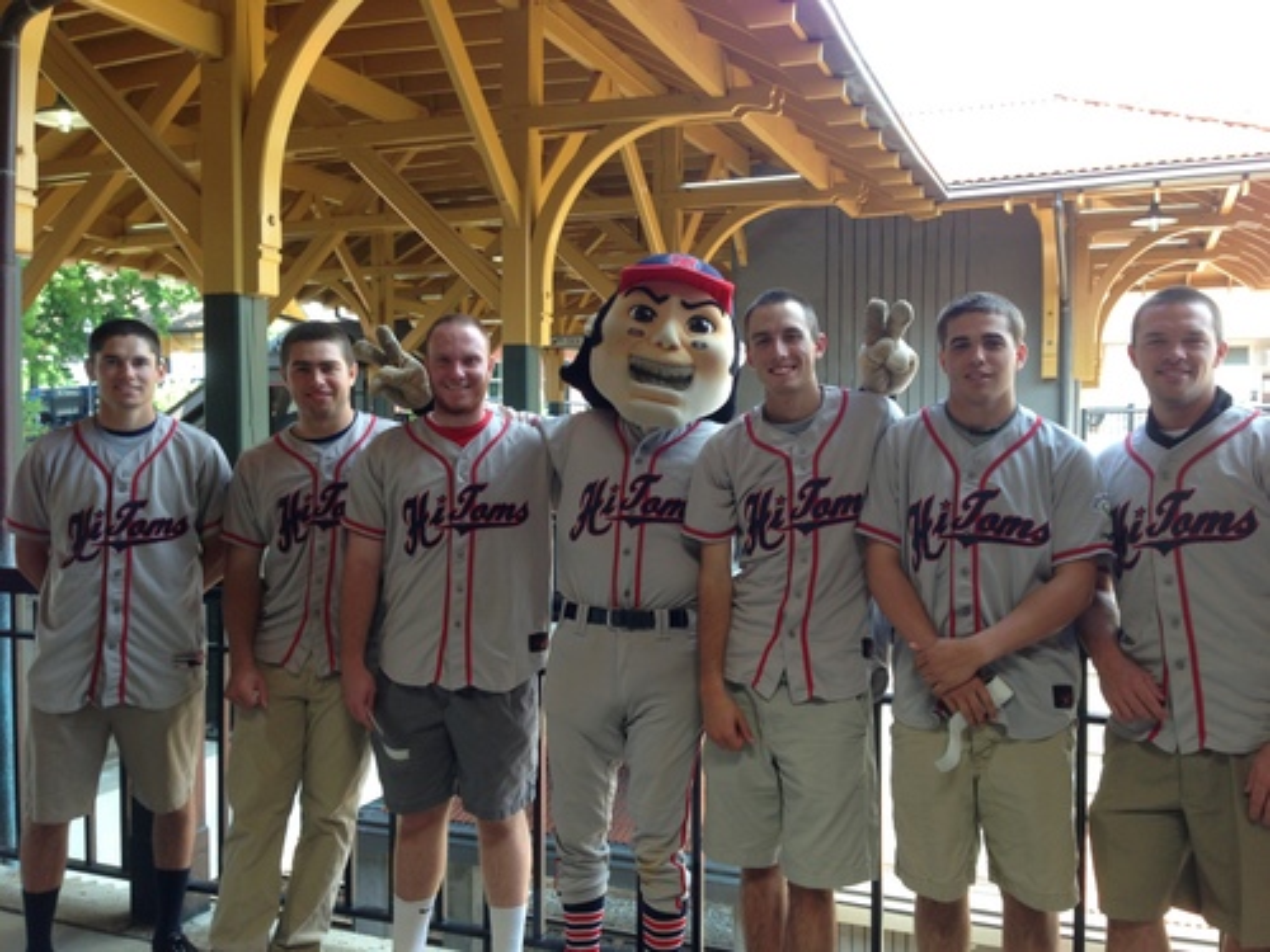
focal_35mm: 33
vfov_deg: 42.9
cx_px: 635
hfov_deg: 55.4
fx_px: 1211
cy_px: 476
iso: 50
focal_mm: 4.13
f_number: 2.4
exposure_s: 1/120
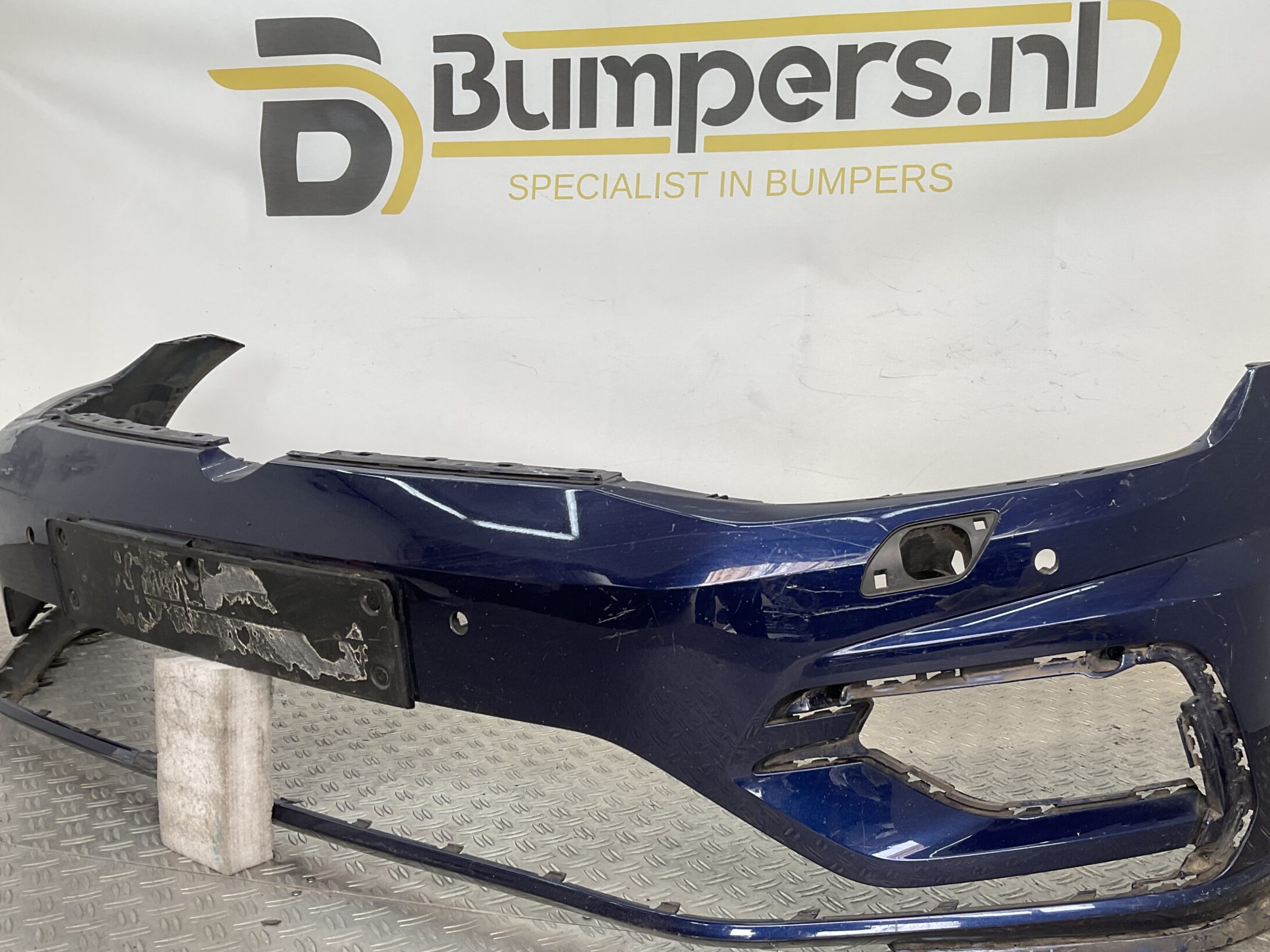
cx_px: 740
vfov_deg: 41.8
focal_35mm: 34
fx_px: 1247
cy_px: 511
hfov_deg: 53.7
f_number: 1.8
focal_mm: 3
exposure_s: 1/163
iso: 16
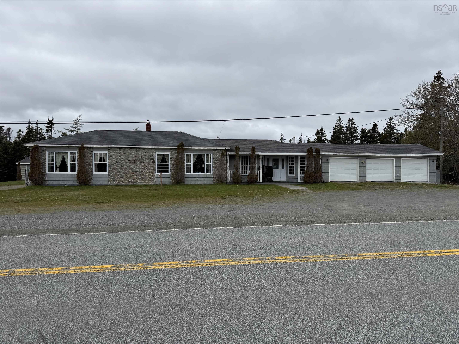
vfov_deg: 56.8
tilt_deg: +0.7
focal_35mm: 24
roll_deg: -0.4
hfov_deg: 71.6
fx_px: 318
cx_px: 230
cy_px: 172
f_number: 1.78
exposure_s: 1/7353
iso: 80
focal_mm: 6.76
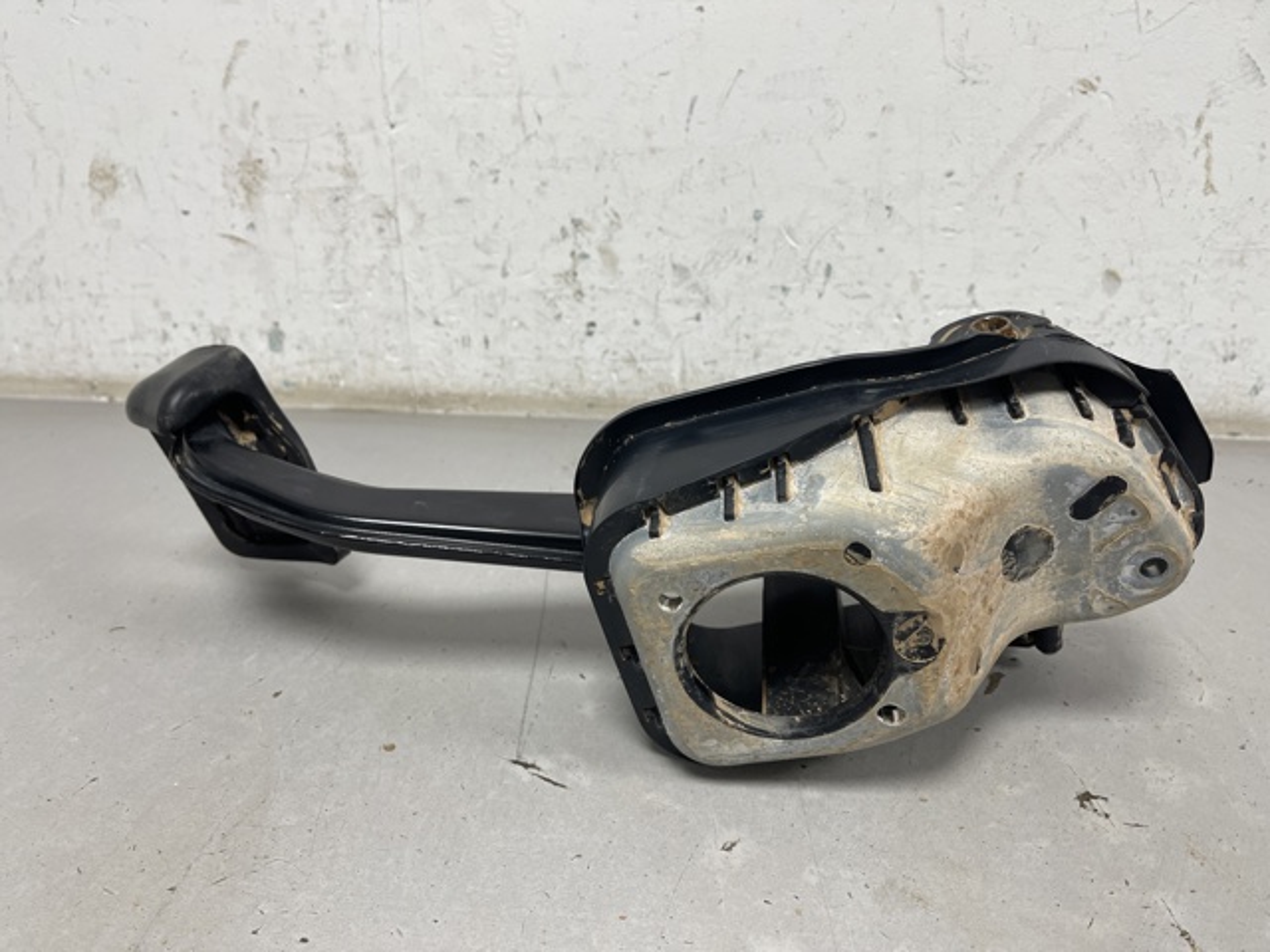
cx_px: 635
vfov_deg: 54.9
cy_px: 476
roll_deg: -0.3
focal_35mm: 25
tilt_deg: -22.5
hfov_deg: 69.4
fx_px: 917
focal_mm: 5.1
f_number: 1.6
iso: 80
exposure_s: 1/100
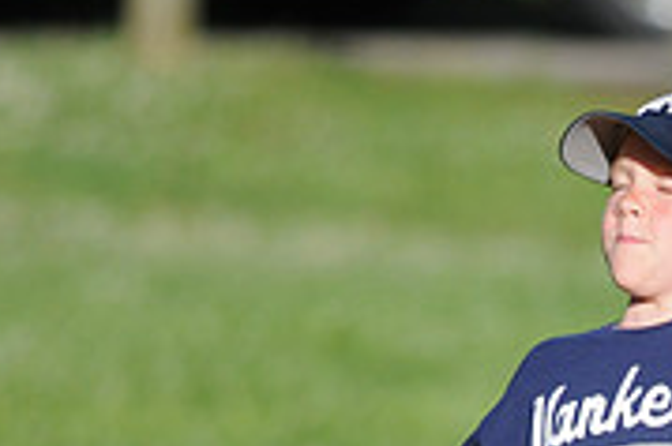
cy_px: 665
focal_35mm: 1459
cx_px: 939
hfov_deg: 1.4
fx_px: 27209
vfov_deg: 0.9
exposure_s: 1/6400
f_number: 4
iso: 800
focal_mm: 300
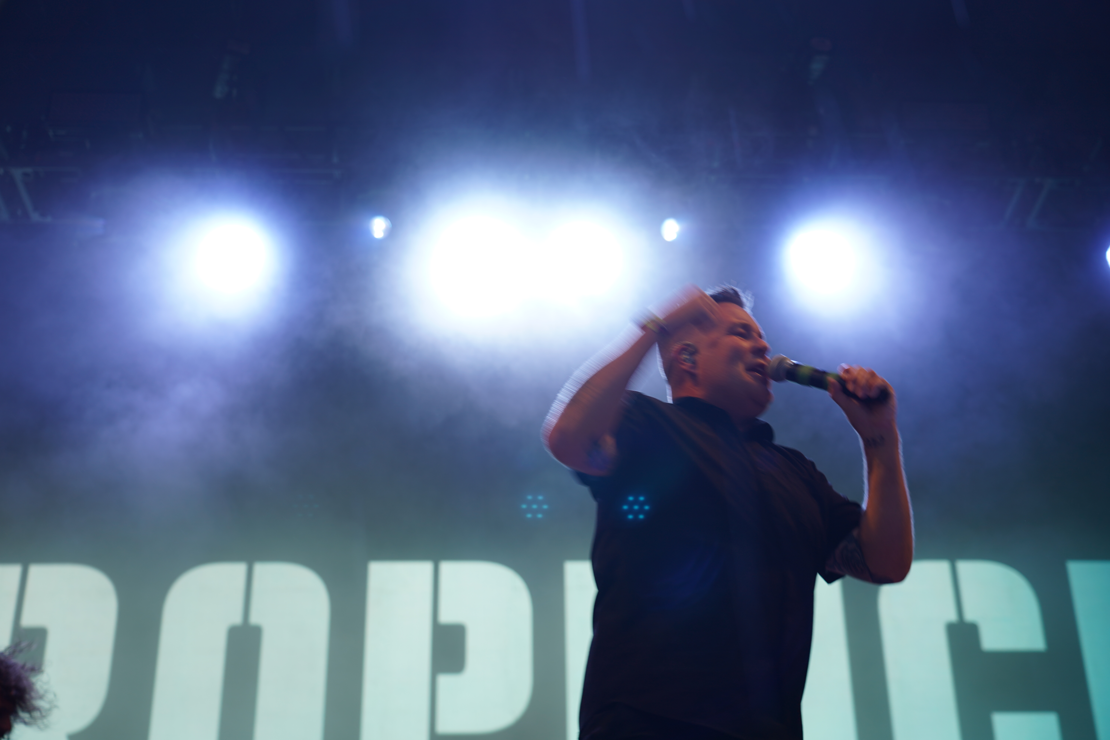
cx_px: 555
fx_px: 1634
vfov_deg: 25.5
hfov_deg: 37.5
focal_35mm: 53
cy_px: 370
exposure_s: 1/60
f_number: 4
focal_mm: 53
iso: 100
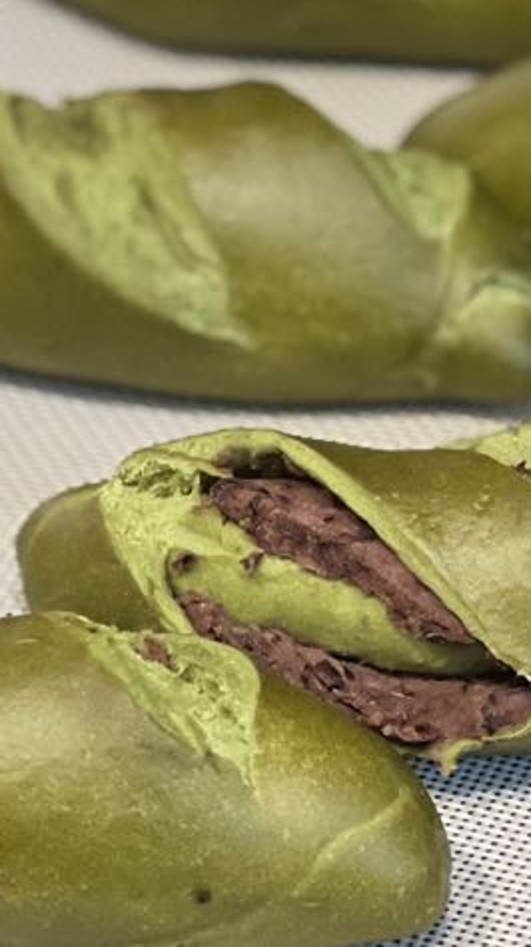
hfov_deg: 4.9
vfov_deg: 8.7
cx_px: 393
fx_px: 6219
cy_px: 172
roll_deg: +0.6
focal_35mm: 248
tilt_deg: -29.0
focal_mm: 9
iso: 400
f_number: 2.8
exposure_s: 1/25
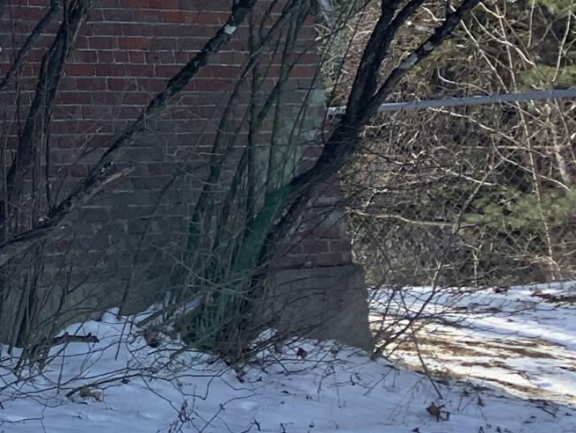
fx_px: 1981
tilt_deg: +8.9
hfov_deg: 13.6
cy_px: -122
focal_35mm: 119
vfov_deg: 12.1
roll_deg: +2.5
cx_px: -656
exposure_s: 1/962
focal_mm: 4.25
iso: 25
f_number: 1.8
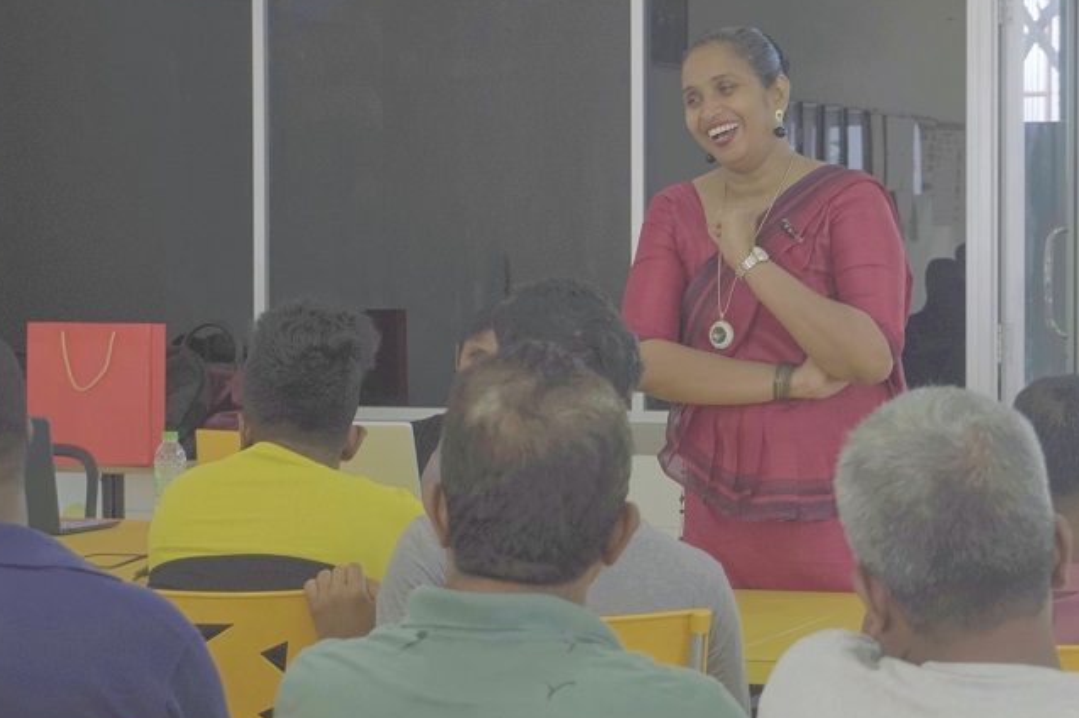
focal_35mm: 113
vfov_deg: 12.1
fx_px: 3385
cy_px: 354
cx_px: 525
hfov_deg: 18.1
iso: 2500
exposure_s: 1/25
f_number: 5.6
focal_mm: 48
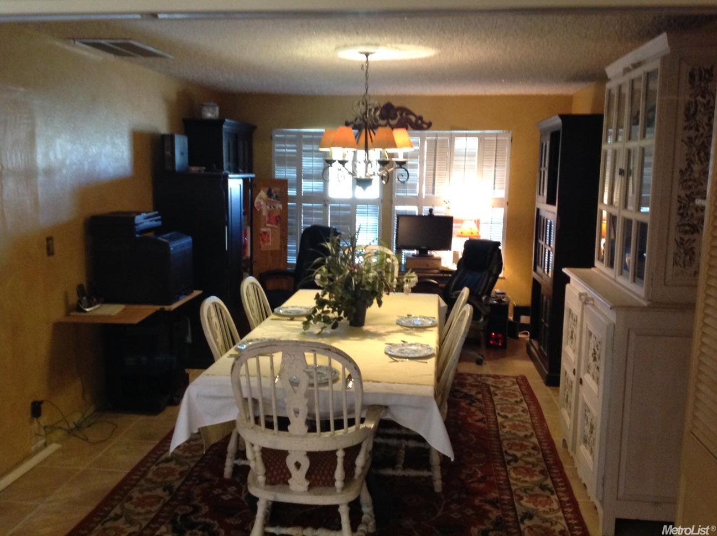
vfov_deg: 40.6
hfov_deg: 52.7
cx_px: 358
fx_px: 724
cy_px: 268
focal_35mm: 35
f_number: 2.4
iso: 400
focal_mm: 4.28
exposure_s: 1/15
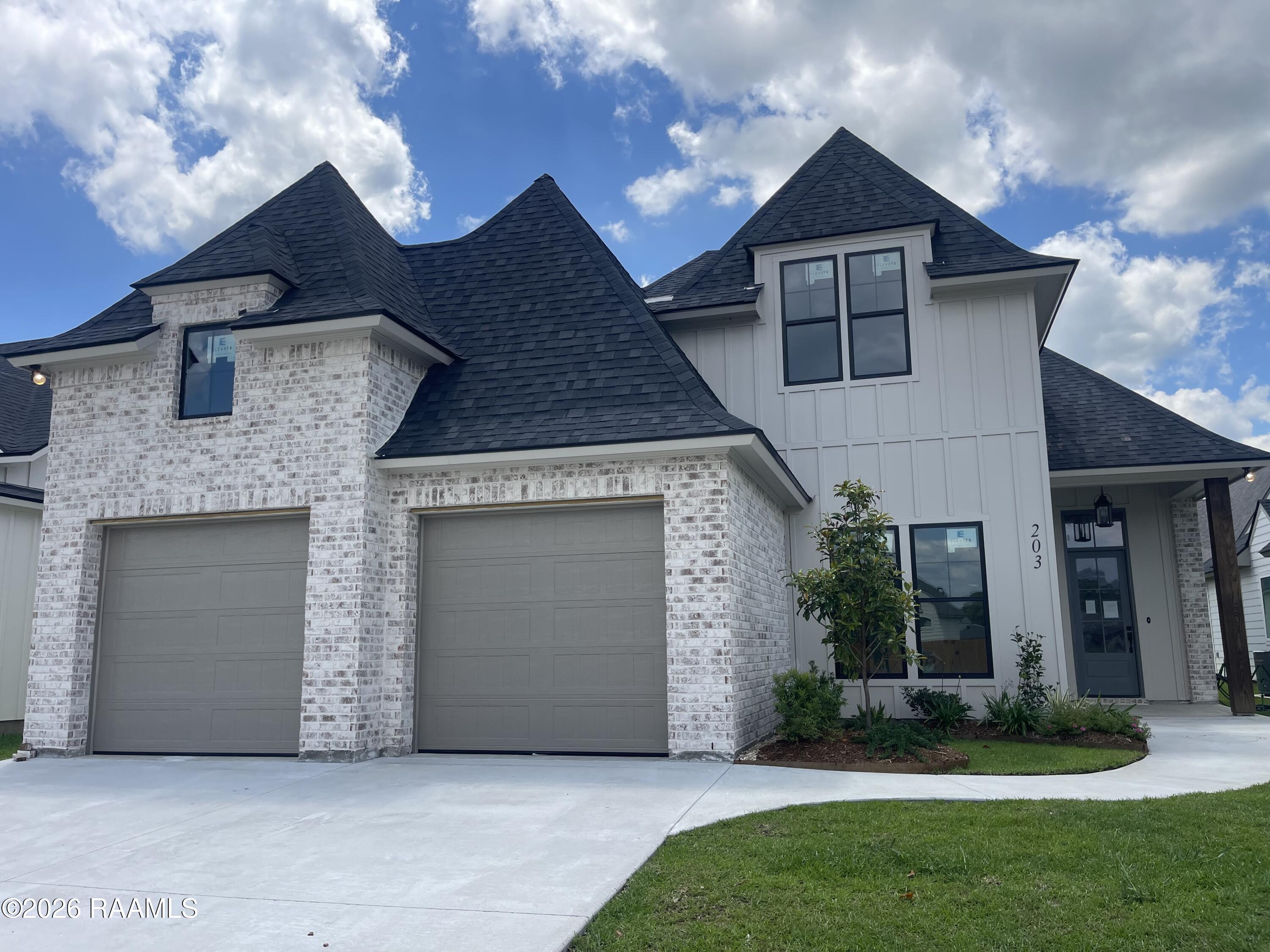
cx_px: 635
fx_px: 917
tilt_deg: +8.8
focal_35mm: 25
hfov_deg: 69.4
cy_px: 476
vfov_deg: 54.9
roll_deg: +0.2
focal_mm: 5.1
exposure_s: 1/3788
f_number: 1.6
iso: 32
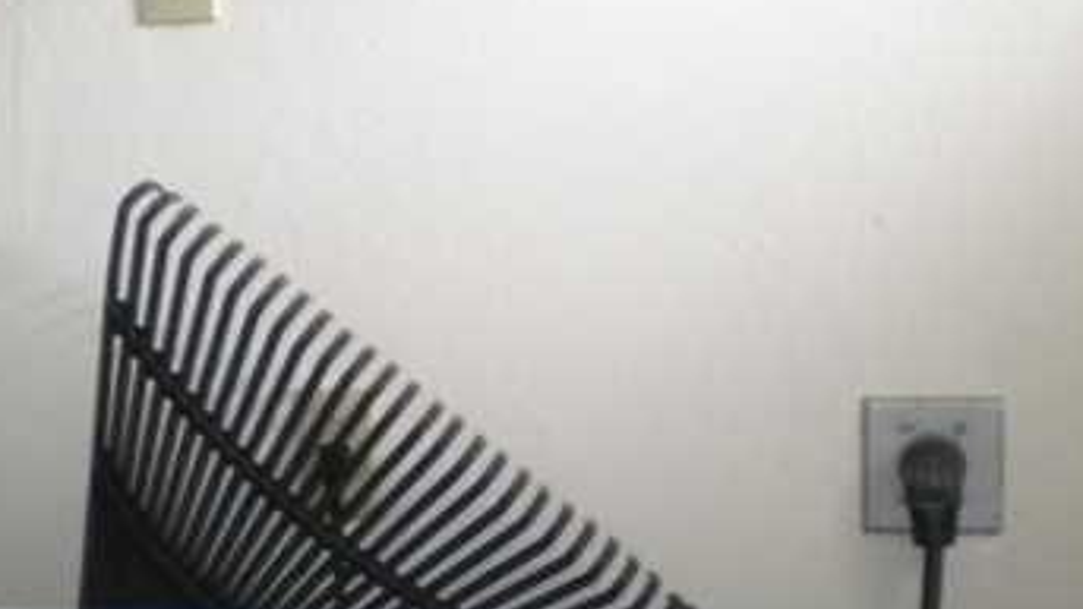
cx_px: 410
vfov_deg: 13.6
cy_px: 423
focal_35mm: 89
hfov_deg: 23.9
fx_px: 2556
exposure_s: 1/38.2
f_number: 3.1
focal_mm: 6.3
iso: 400
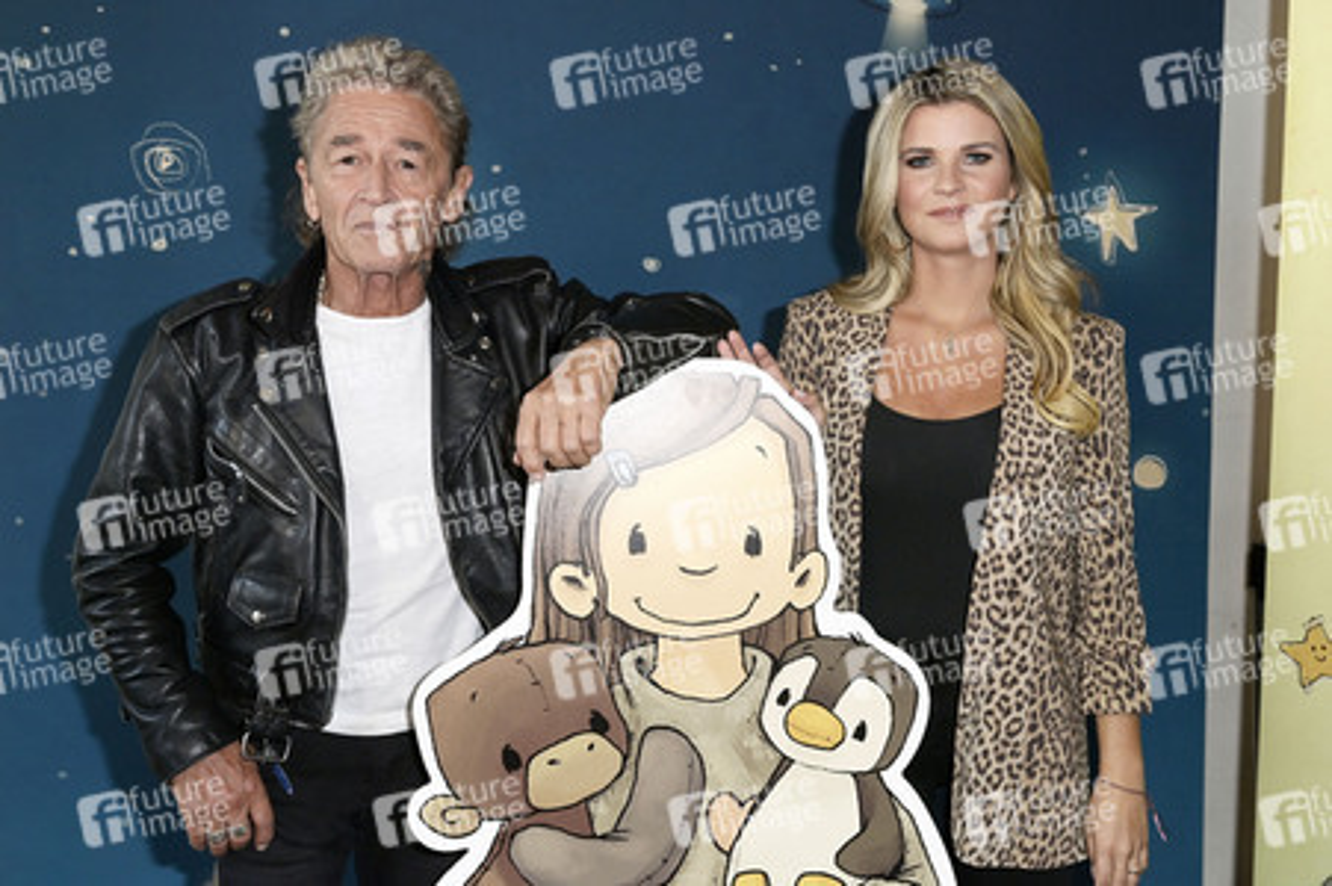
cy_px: 443
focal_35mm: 40
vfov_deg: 33.4
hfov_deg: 48.5
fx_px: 1479
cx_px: 666
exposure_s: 1/250
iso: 1000
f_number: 5
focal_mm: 40
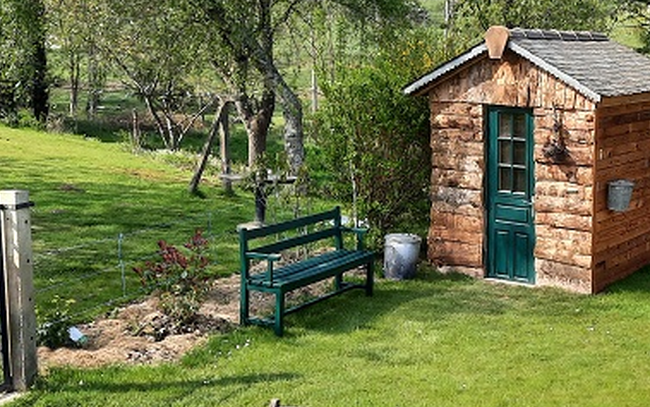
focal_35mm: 56
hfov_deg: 34.6
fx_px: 992
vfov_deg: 23.1
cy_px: 172
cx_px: 564
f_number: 2
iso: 32
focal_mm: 4.6
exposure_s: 1/485
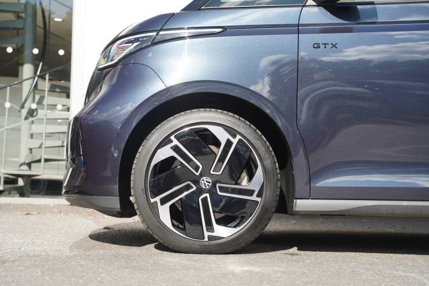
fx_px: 710
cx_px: 214
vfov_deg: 22.7
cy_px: 143
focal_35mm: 60
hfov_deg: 33.6
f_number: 4.5
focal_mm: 59.6
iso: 100
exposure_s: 1/200
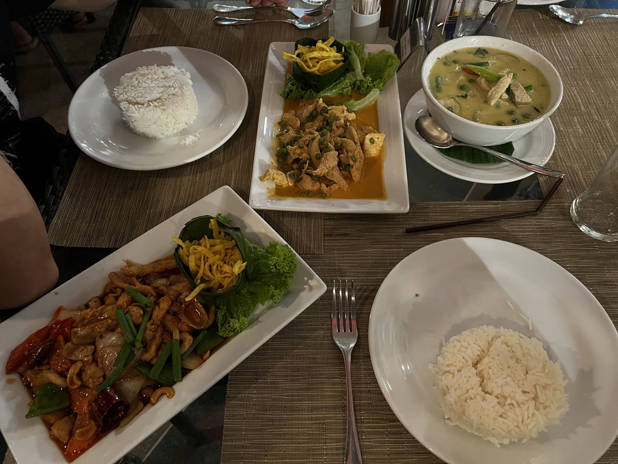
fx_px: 464
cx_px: 309
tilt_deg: -57.4
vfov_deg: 53.1
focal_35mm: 26
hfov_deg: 67.3
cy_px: 232
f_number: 1.5
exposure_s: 1/25
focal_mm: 5.7
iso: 640
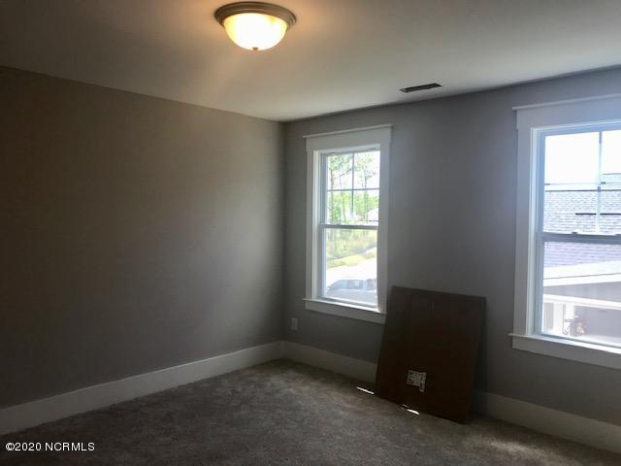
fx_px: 502
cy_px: 233
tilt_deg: -0.7
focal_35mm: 28
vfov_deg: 49.7
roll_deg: -0.5
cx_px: 310
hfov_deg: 63.4
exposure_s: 1/171
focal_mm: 3.99
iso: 20
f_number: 1.8
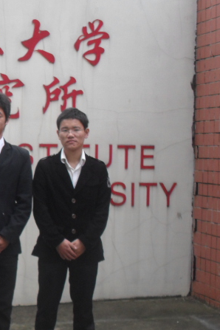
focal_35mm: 100
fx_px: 917
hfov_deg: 12.9
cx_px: -114
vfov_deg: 20.4
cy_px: 203
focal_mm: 7.5
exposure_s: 1/180
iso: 100
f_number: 3.6
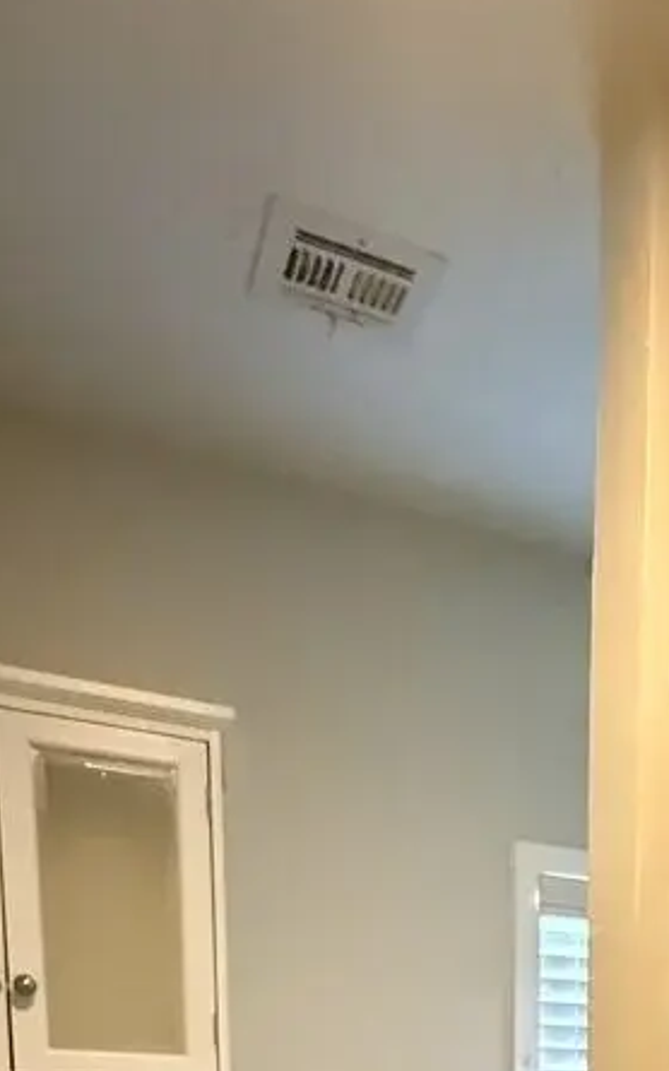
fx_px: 1167
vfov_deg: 37.1
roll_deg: -2.1
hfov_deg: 29.5
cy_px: 1295
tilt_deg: -8.4
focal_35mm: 40
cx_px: 695
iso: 1250
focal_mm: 2.22
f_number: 2.2
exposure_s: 1/60
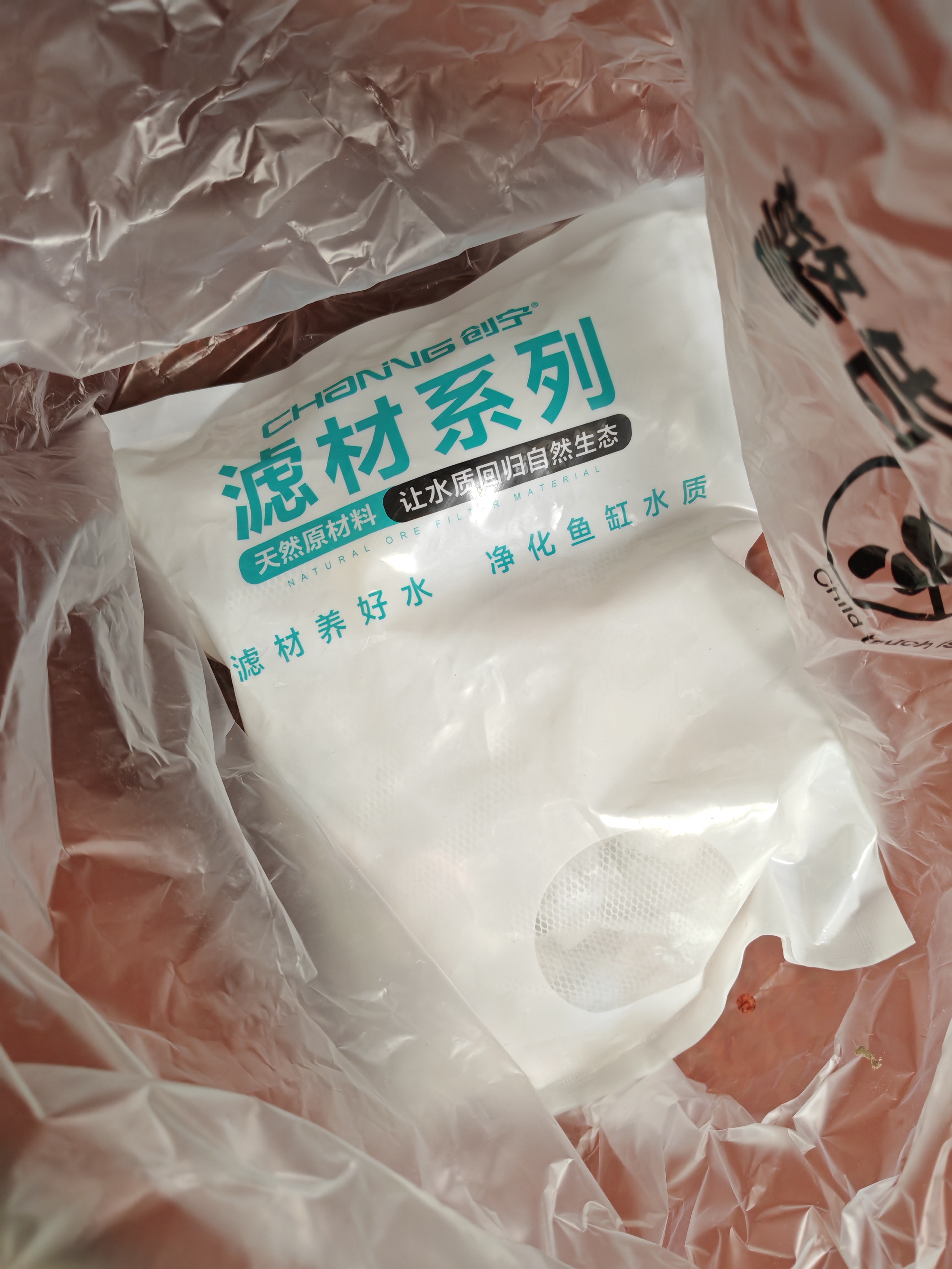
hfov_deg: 51.4
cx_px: 476
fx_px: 990
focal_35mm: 27
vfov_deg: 65.3
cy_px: 634
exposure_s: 1/50
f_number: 1.95
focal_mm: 5.52
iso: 640
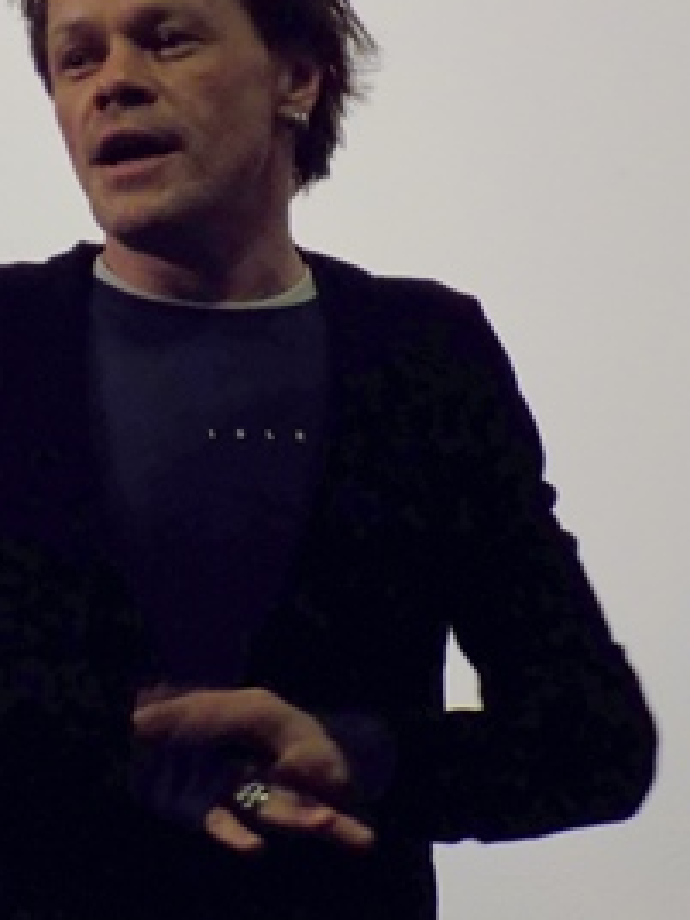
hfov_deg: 7.5
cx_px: 199
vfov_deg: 10.0
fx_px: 5236
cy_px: 347
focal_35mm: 197
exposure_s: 1/30
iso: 320
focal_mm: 20.9
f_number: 4.8
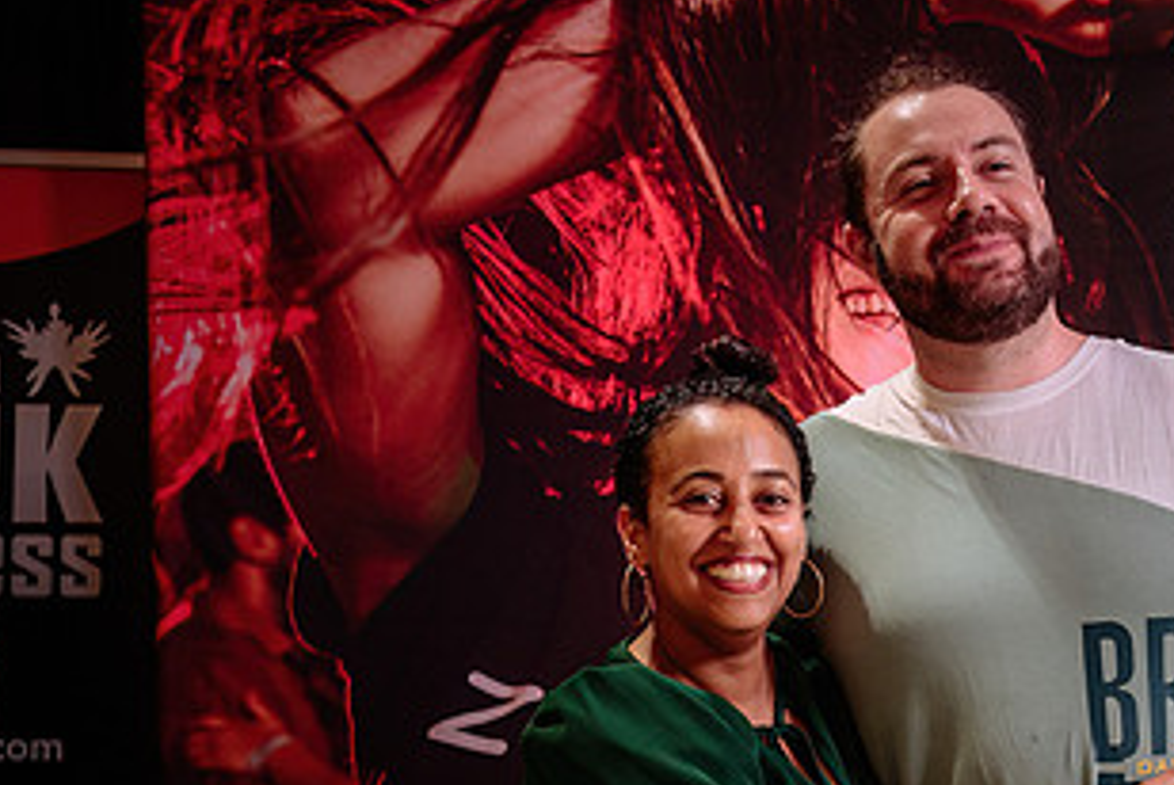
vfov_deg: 20.5
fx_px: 2154
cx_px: 1000
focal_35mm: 66
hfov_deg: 29.5
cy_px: 607
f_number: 3.2
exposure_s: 1/60
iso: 400
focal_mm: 32
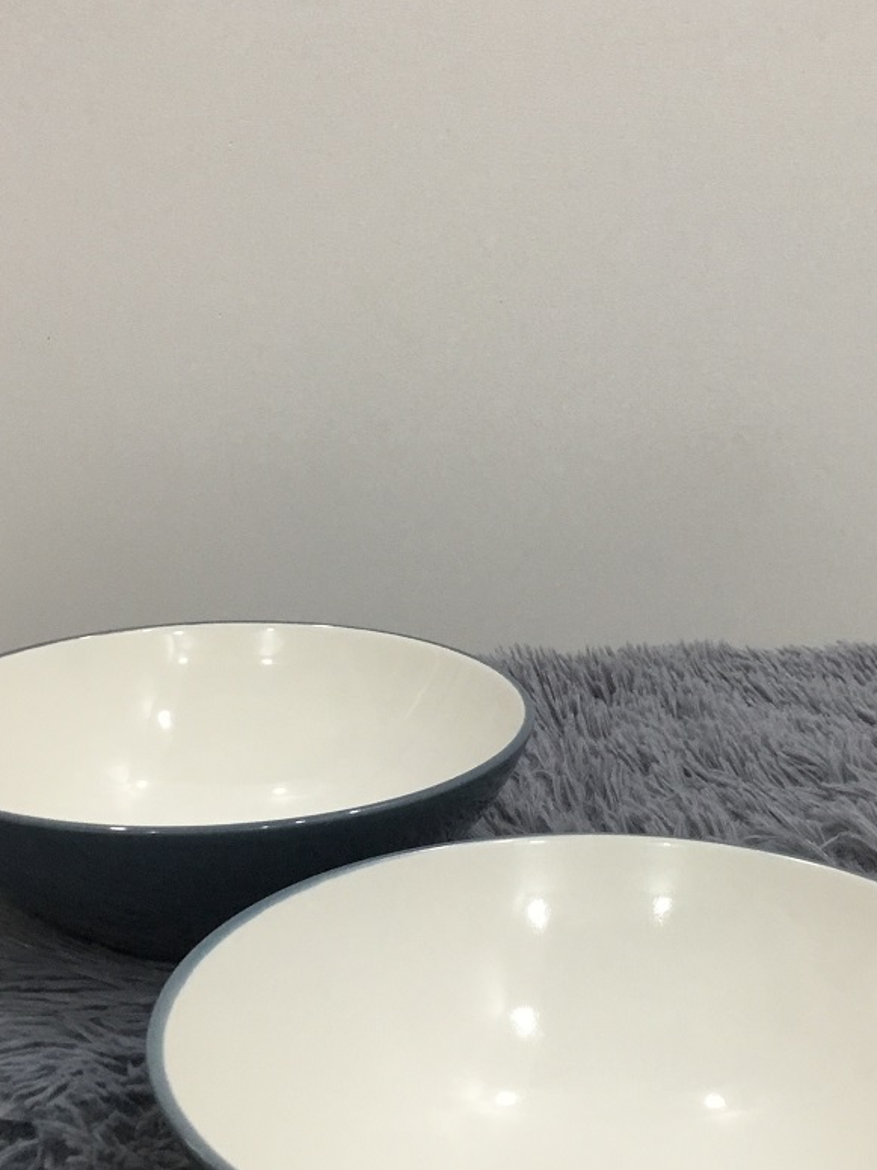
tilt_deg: -20.1
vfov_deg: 39.3
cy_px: 756
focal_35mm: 48
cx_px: 498
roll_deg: -0.2
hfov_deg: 30.2
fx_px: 1622
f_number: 2.4
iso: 64
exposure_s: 1/33
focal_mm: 3.3
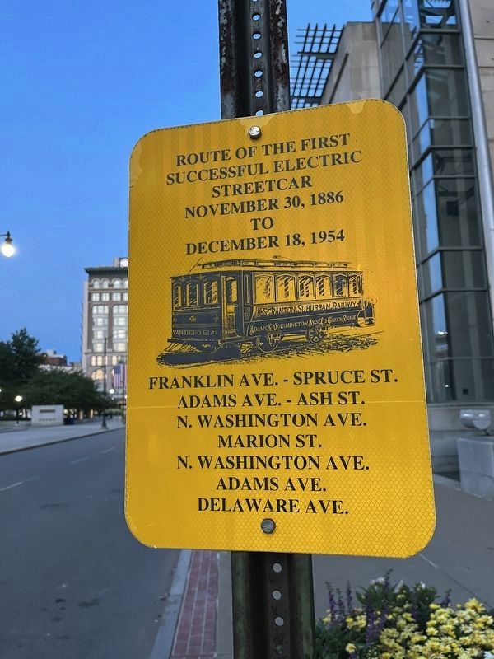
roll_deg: +1.0
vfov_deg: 67.3
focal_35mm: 26
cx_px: 247
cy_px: 330
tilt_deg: +9.1
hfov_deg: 53.1
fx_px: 495
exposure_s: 1/60
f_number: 1.6
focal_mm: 5.1
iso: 400
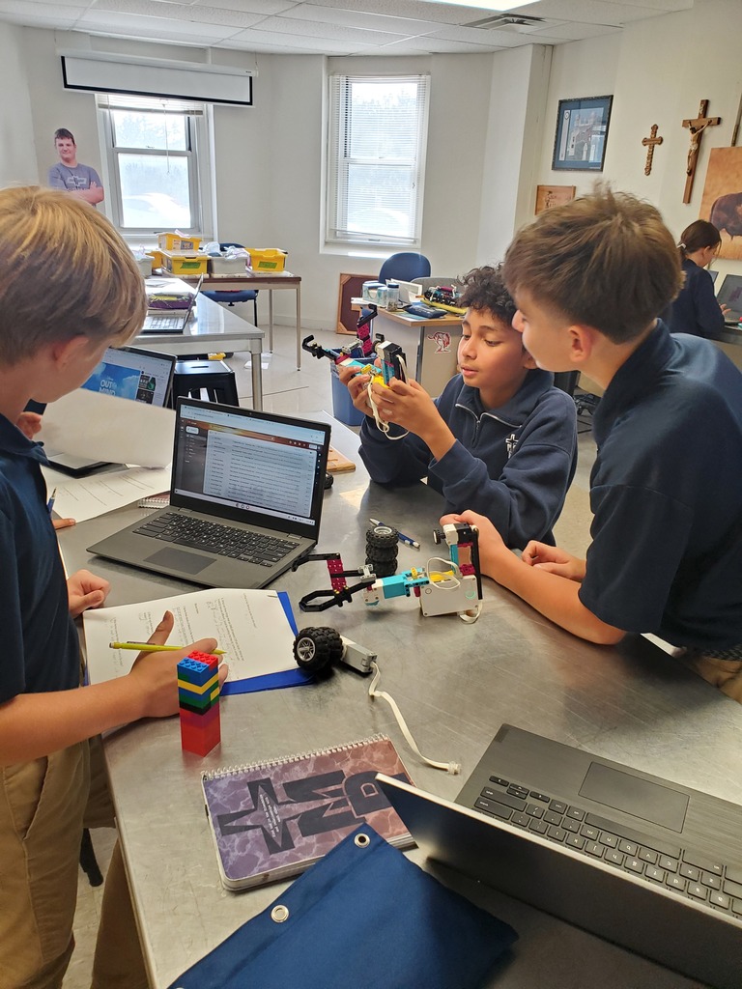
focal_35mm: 26
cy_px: 494
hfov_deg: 53.1
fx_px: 743
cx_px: 371
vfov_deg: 67.3
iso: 200
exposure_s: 1/60
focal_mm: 4.3
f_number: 2.4
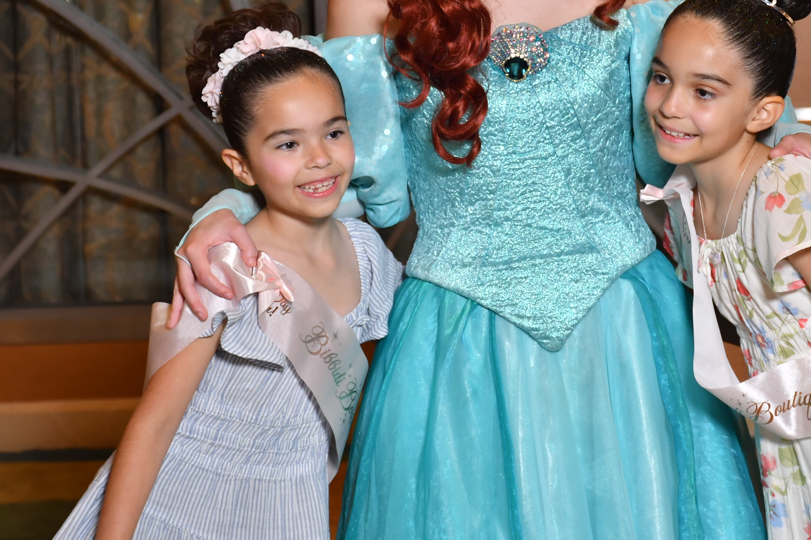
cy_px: 140
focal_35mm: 149
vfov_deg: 9.2
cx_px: 538
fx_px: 3356
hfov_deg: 13.8
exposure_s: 1/60
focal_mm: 60
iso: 500
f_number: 5.6
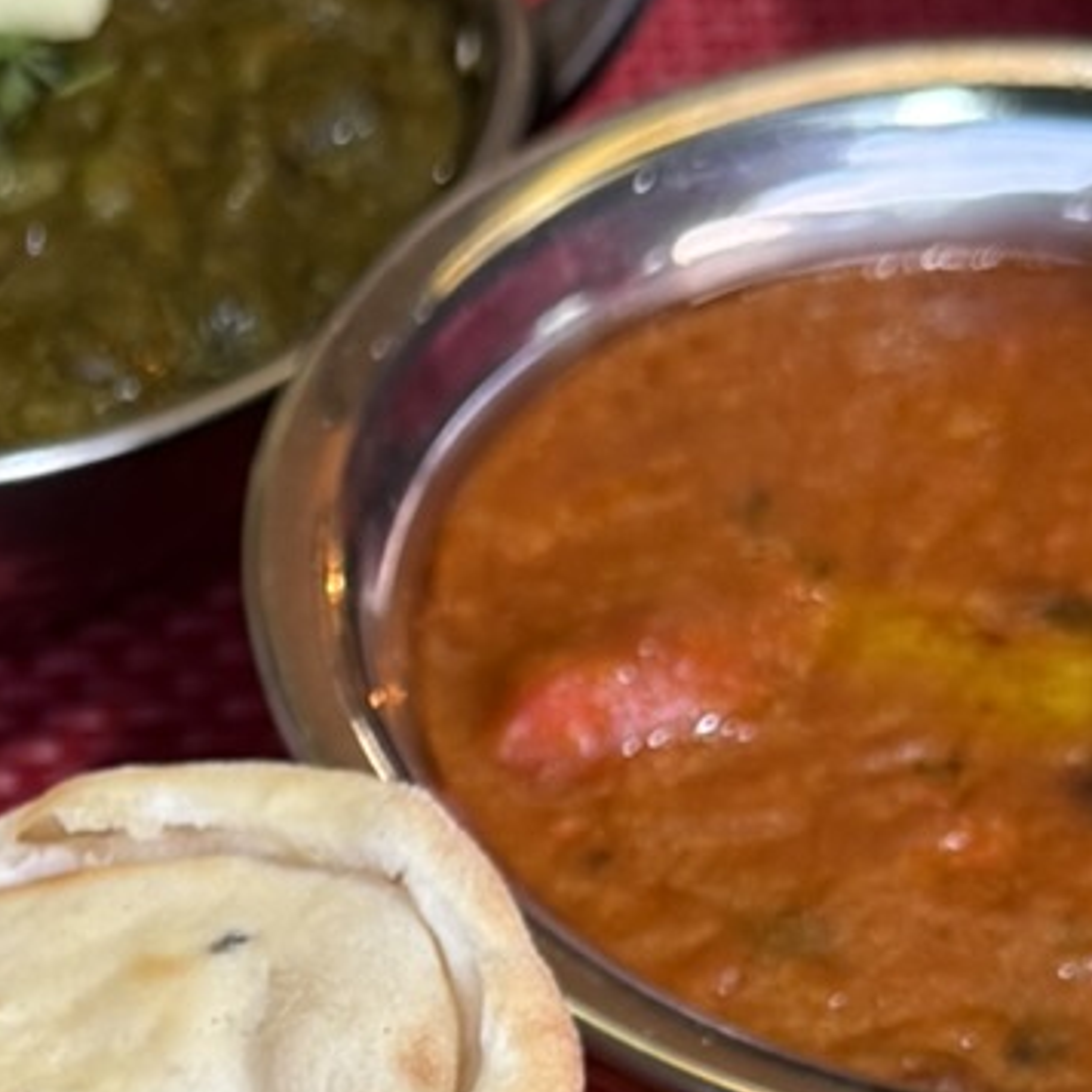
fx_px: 4354
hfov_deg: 14.0
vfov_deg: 13.5
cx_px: -83
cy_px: 1592
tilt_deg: -53.4
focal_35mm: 122
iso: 125
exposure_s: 1/50
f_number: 1.78
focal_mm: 6.76
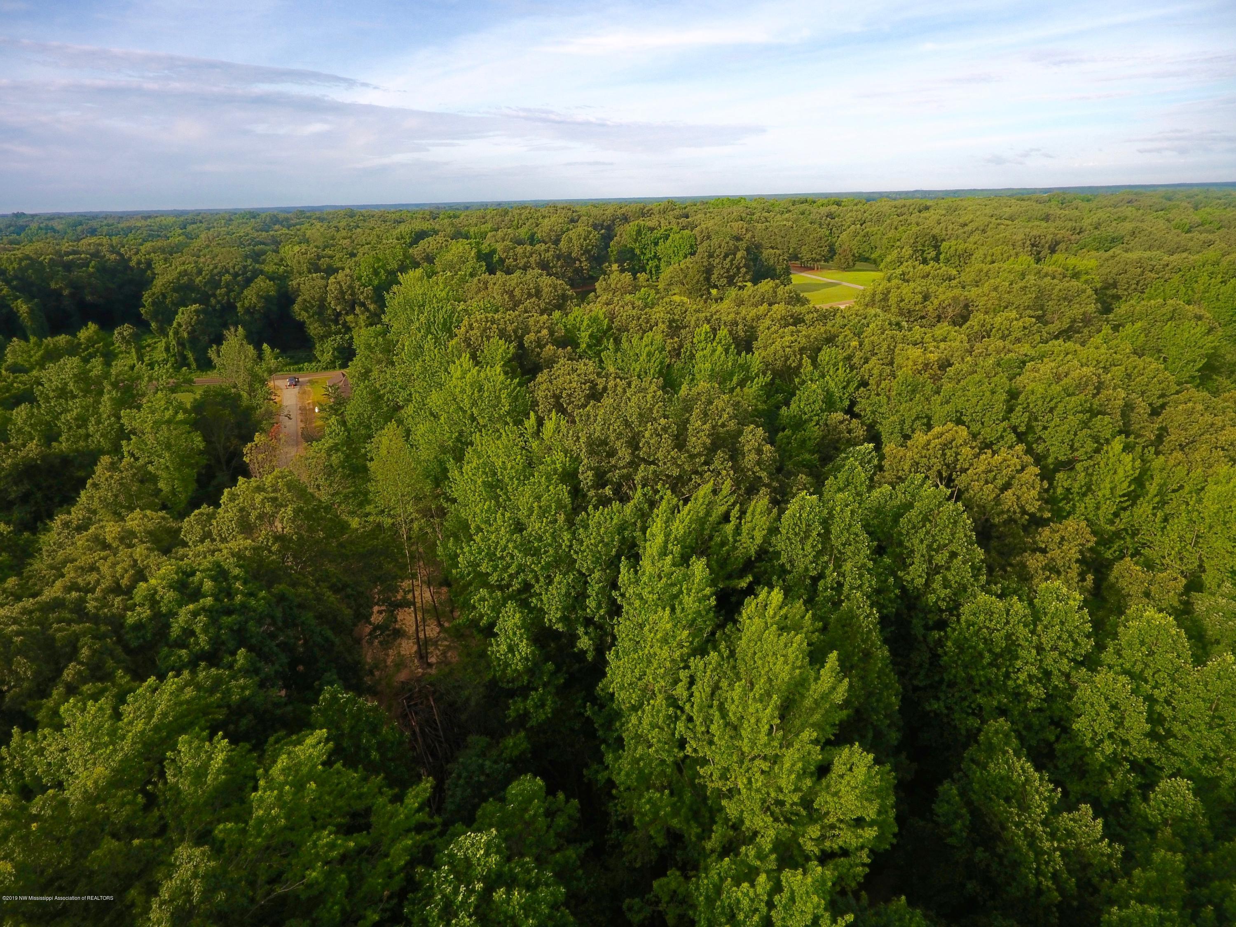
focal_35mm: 20
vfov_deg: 66.0
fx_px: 714
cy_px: 464
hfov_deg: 81.7
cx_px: 618
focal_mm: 3.61
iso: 100
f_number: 2.8
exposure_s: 1/445
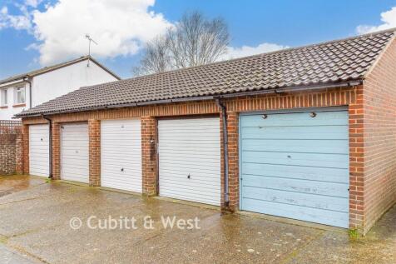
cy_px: 132
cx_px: 198
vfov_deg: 43.6
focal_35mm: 30
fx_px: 330
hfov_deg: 61.9
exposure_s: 1/80
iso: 400
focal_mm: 20
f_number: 7.1
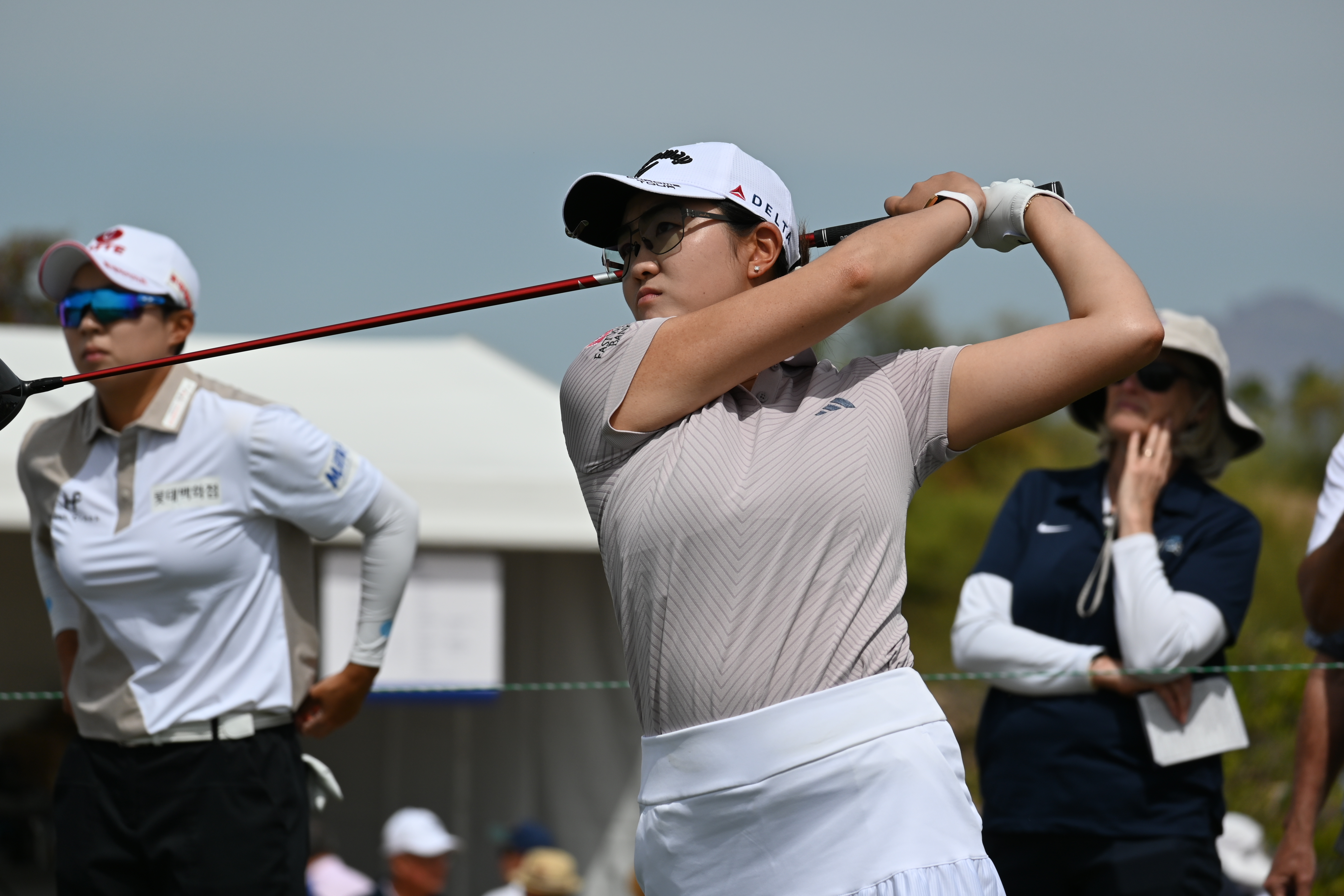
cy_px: 448
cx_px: 672
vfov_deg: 4.6
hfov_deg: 6.9
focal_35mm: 300
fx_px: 11199
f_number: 8
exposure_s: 1/1000
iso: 100
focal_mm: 200
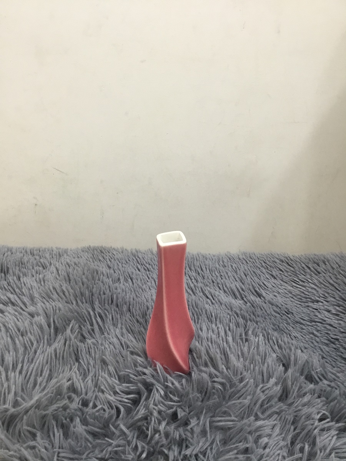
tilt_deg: -26.2
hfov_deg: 45.4
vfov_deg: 58.4
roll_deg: -0.2
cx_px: 173
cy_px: 230
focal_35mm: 31
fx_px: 413
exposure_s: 1/33
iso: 100
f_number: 2.4
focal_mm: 3.3
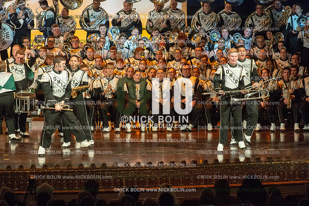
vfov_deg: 7.0
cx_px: 154
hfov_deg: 10.6
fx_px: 1673
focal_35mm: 195
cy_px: 103
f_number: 5.6
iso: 8000
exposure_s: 1/320
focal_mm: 195
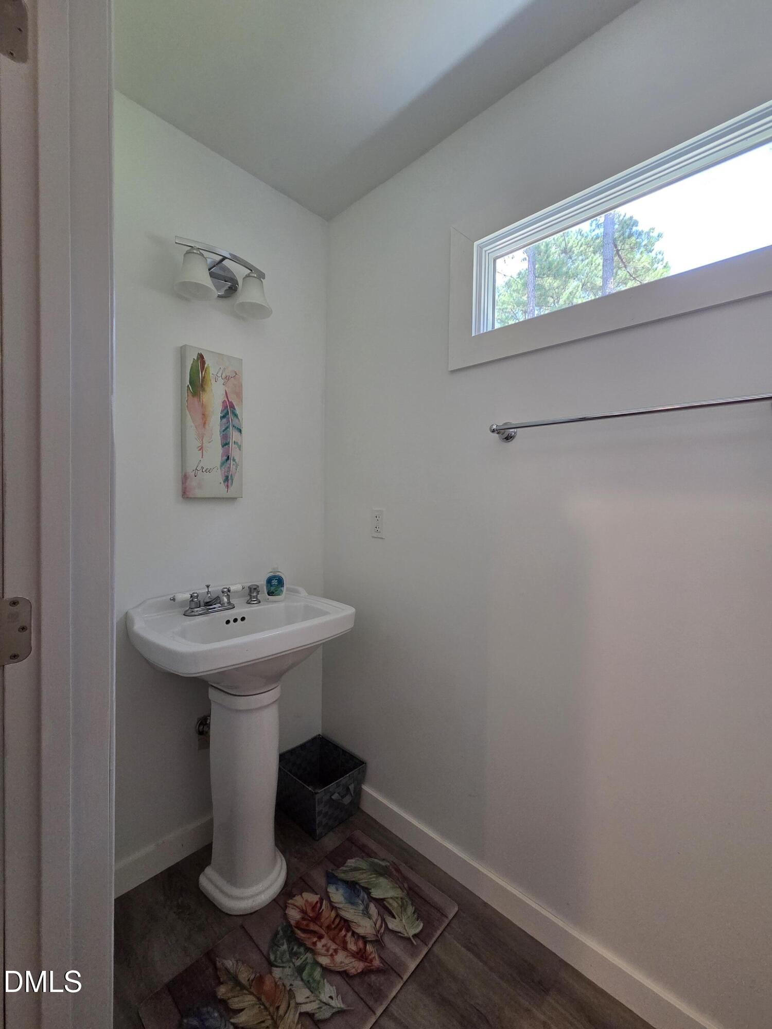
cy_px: 514
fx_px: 387
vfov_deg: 106.2
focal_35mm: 13
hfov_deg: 89.9
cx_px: 386
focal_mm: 2.2
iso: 250
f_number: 2.2
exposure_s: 1/120
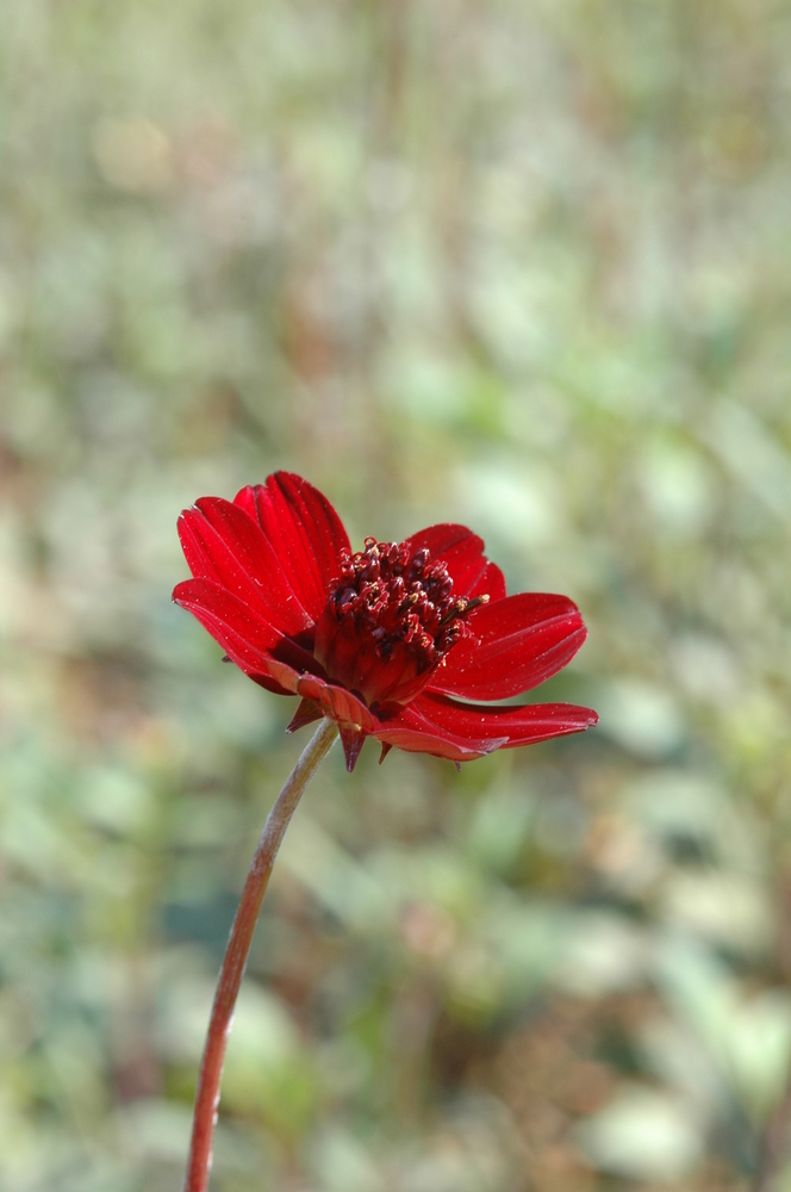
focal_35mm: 158
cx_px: 396
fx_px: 5205
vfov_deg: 13.1
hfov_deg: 8.7
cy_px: 596
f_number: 18
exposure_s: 1/50
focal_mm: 105
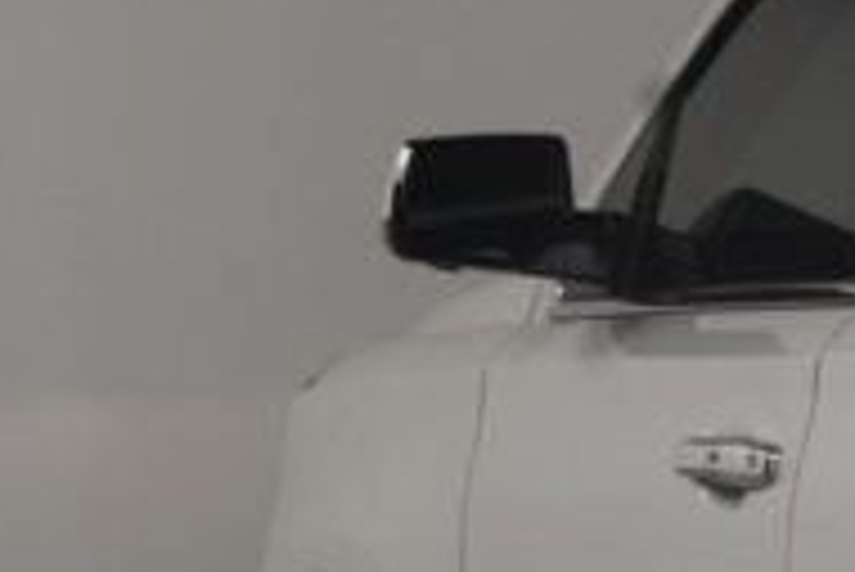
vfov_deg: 7.0
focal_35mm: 194
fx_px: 4611
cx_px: 2236
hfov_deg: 9.2
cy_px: 788
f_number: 13
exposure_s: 1/160
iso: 100
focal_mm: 24
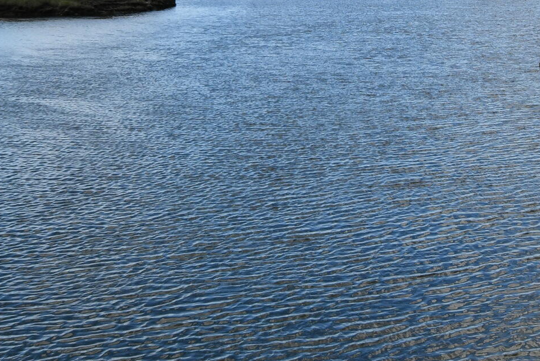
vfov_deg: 15.0
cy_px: -3
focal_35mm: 90
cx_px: 382
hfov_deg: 22.5
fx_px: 1351
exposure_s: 1/400
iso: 200
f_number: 8
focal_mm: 20
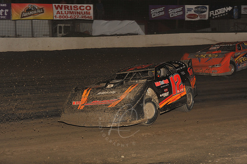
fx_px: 549
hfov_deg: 25.4
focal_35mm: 80
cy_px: 82
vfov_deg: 17.0
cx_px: 124
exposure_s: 1/320
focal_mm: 80
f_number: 6.3
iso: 800
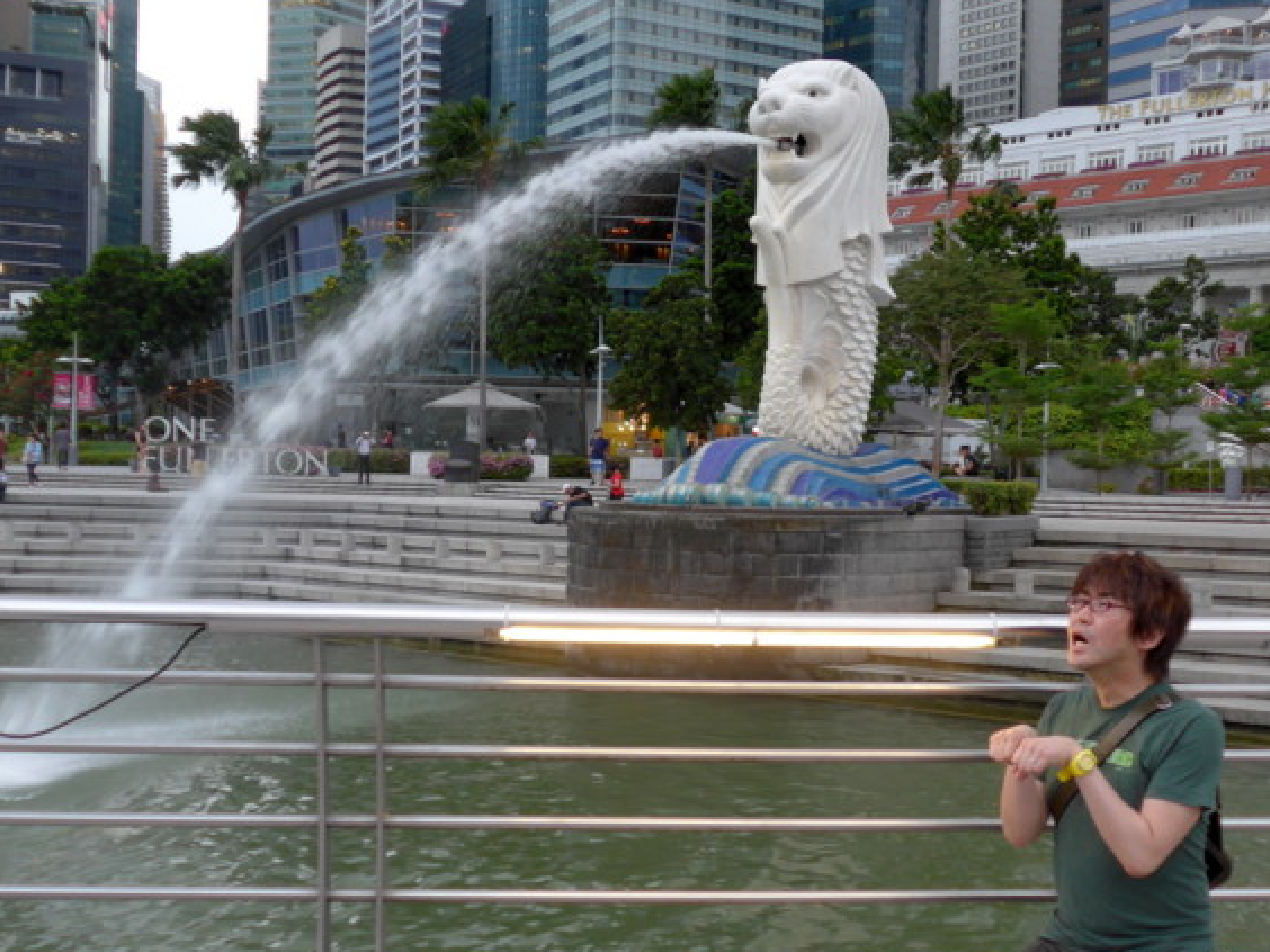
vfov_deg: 32.8
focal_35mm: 44
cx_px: 680
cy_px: 524
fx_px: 1614
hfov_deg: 42.9
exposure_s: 1/60
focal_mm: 6.5
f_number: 2.1
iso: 125
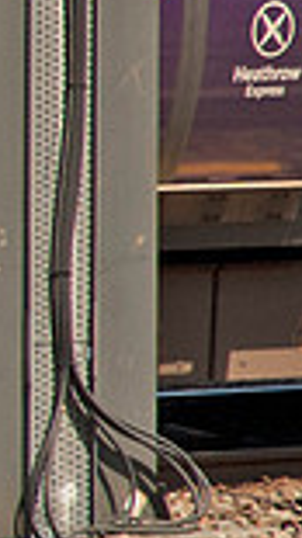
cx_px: -1080
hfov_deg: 2.1
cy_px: 94
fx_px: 8071
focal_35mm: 566
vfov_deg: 3.8
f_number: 5.6
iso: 320
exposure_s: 1/500
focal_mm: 70
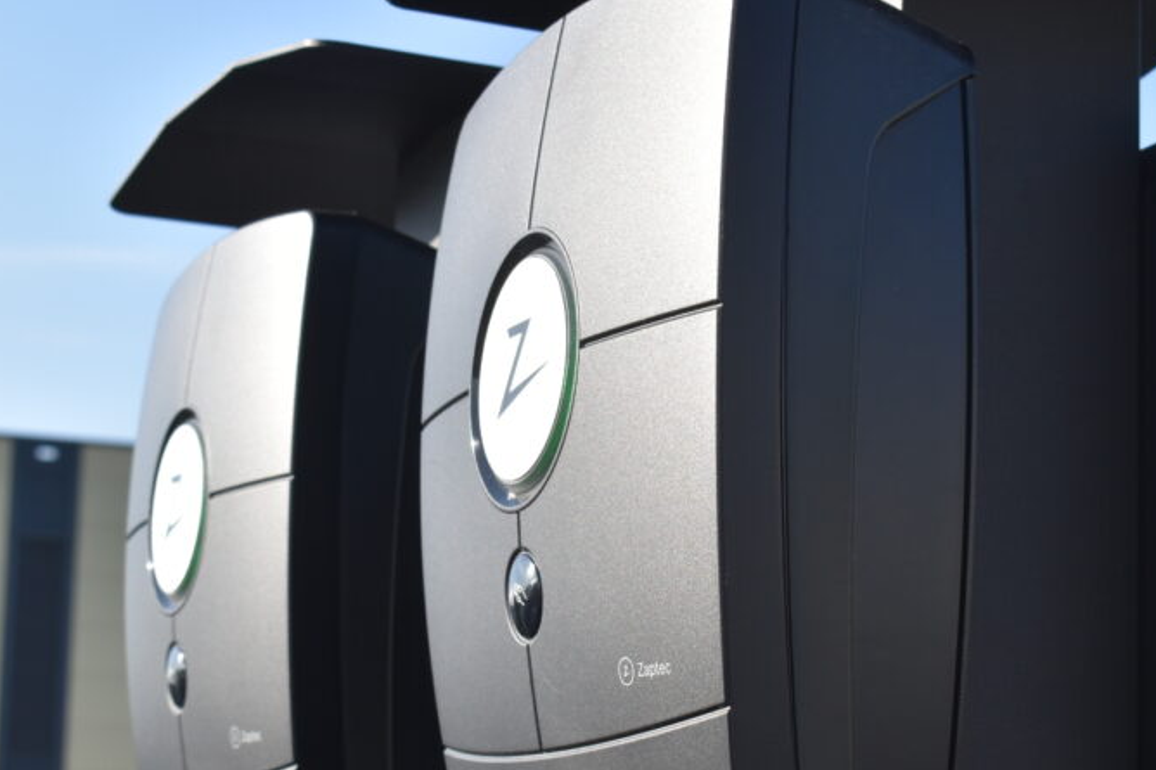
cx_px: 626
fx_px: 2953
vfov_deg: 14.8
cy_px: 504
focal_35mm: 92
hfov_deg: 22.1
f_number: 9
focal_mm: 40
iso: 200
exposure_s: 1/320
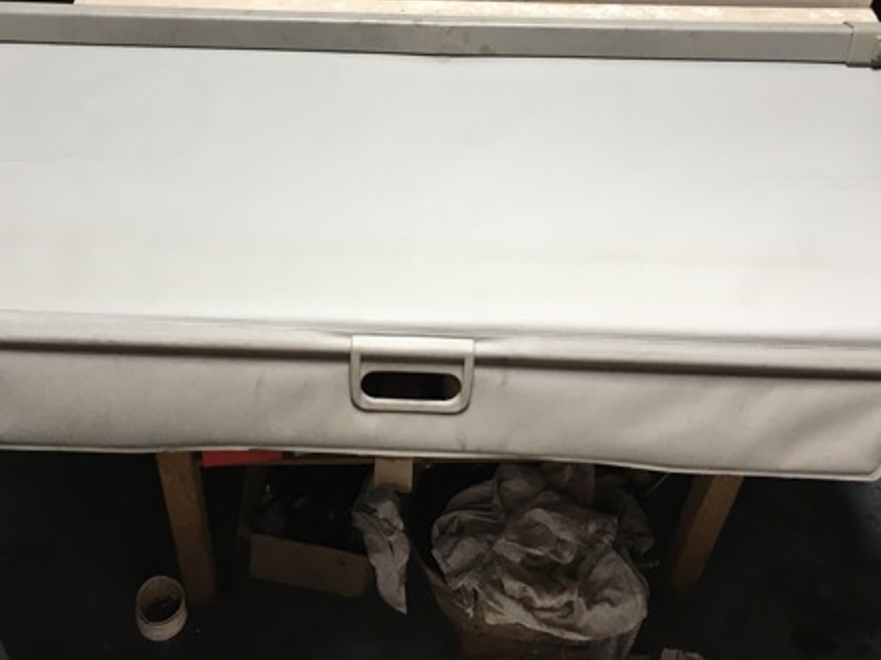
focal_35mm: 42
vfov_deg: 34.0
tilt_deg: -42.9
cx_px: 391
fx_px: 1068
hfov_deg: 44.7
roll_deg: -0.4
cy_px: 212
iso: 40
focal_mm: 4.15
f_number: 2.2
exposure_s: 1/33
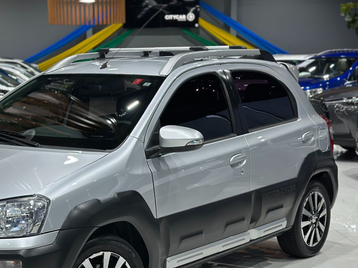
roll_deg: +0.3
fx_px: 838
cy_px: 189
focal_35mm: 81
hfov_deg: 23.9
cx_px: 87
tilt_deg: -8.9
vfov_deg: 18.1
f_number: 1.78
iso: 160
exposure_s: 1/120
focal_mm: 6.86
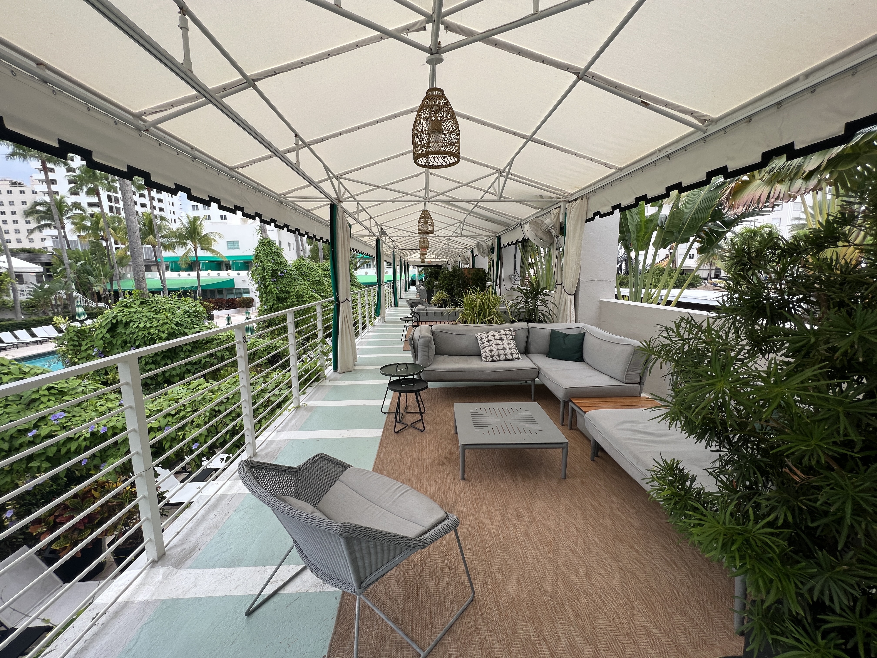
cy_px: 329
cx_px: 438
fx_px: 329
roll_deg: +1.1
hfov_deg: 106.2
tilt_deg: -8.9
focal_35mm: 13
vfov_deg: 89.9
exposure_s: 1/139
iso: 32
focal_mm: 1.57
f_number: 1.8
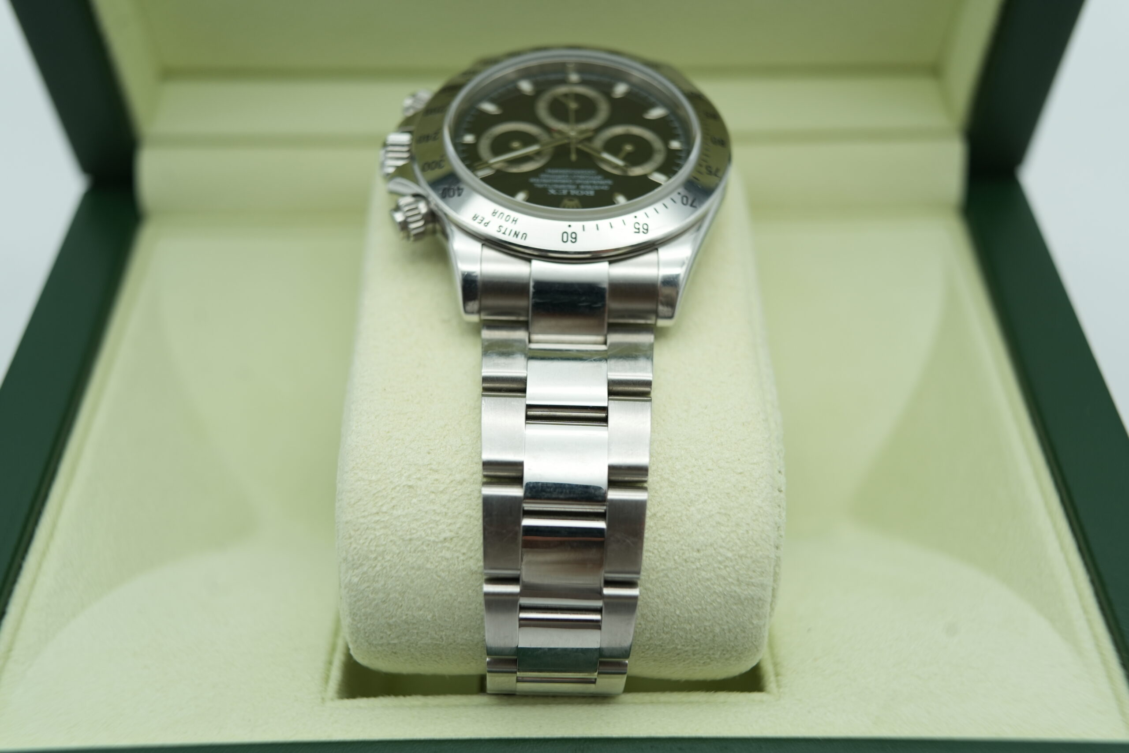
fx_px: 1098
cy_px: 376
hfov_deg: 54.4
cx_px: 564
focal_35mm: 35
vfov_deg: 37.9
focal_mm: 35
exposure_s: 1/250
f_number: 5
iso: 400
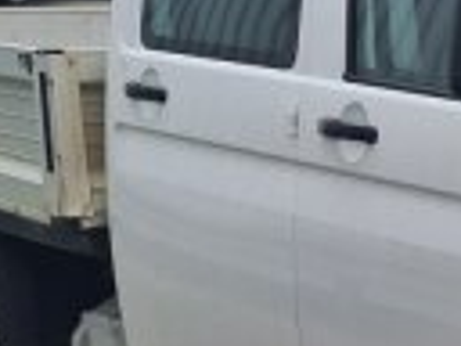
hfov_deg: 13.8
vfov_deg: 11.2
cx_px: 789
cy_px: 414
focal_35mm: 130
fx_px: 1731
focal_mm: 5.4
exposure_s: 1/100
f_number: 1.8
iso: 50
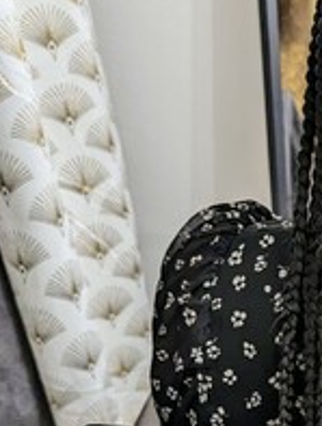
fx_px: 901
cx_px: 471
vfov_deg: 26.2
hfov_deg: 18.2
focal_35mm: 73
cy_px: 322
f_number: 1.85
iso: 880
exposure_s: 1/25.2
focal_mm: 6.81
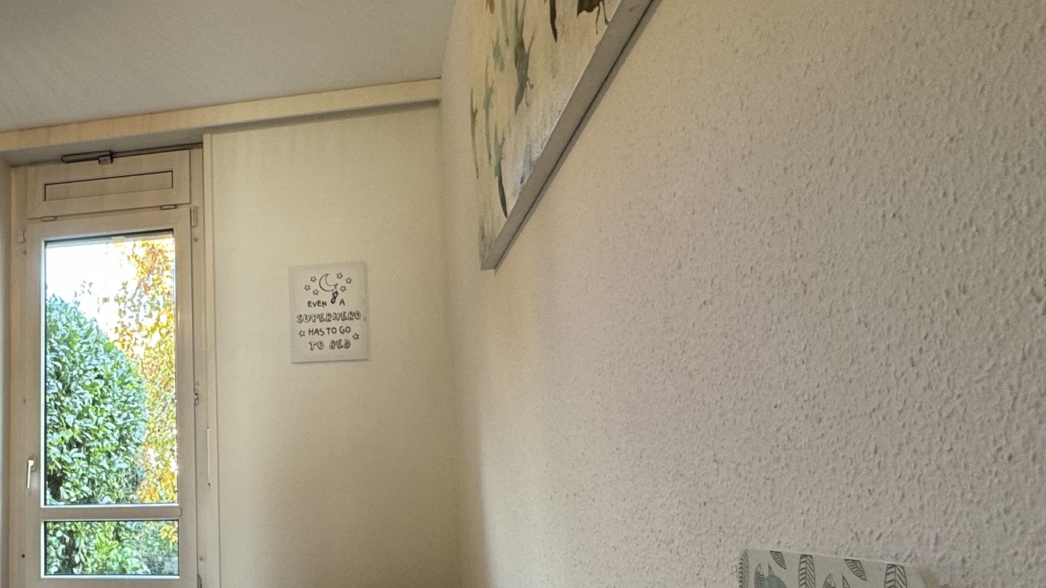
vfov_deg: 38.2
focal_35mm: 30
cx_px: 155
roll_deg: +0.9
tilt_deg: +6.8
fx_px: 832
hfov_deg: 57.5
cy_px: 424
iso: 160
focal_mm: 2.22
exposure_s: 1/50
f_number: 2.2
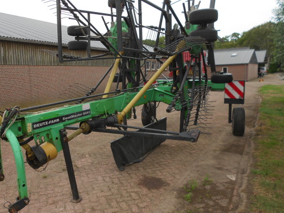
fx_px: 263
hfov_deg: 56.6
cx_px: 121
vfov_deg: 44.2
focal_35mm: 32
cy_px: 107
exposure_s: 1/250
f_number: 3.2
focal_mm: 4.6
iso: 80
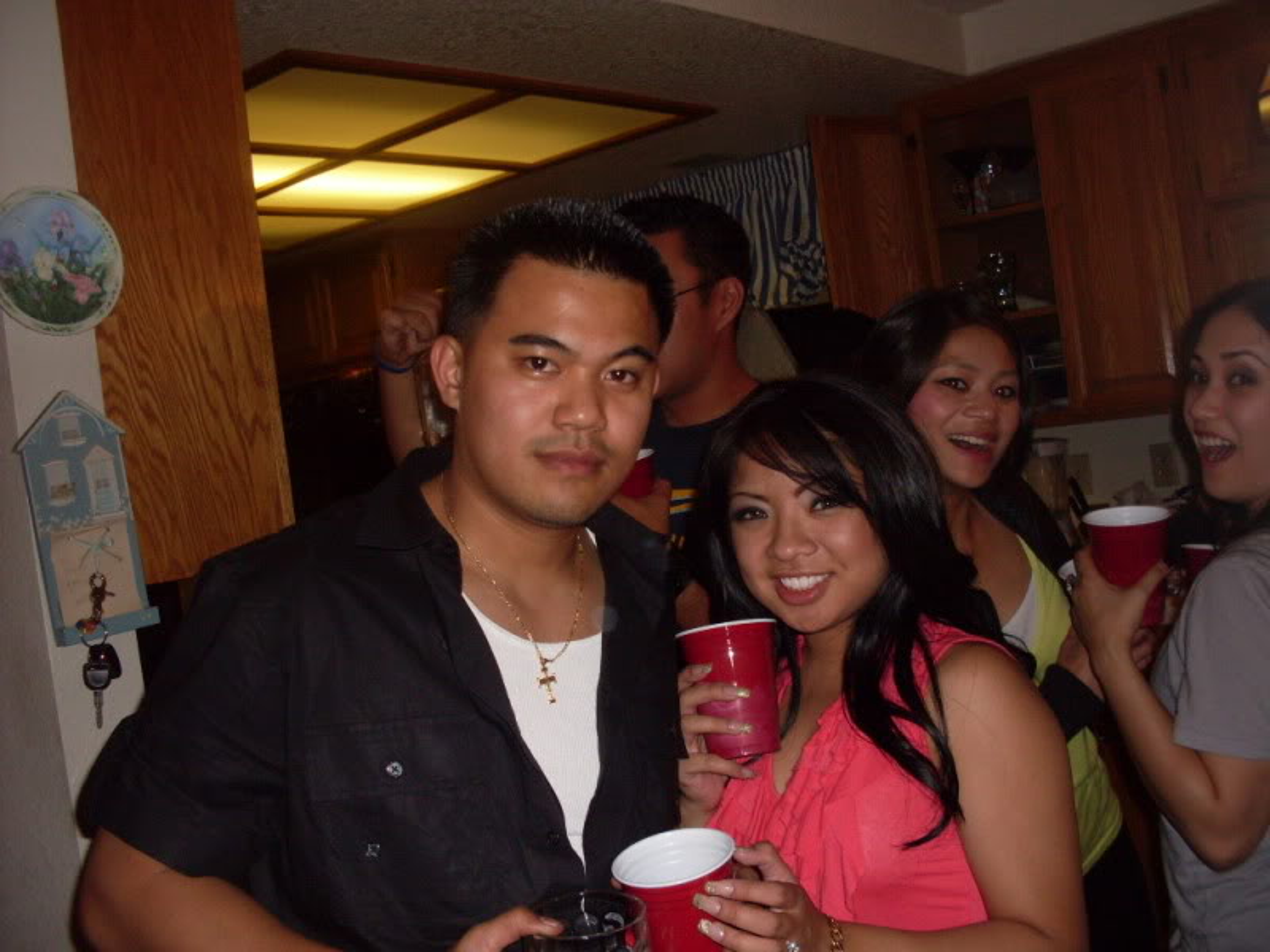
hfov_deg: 49.0
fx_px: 1394
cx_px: 635
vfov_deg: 37.7
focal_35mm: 38
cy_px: 476
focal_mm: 6.3
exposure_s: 1/45
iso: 100
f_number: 2.8
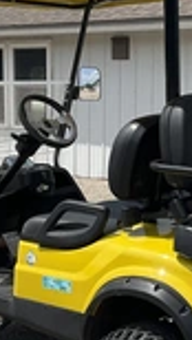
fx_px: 740
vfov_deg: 25.8
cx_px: 183
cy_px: 196
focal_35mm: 82
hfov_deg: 14.6
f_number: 1.8
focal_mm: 3
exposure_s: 1/2227
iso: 25
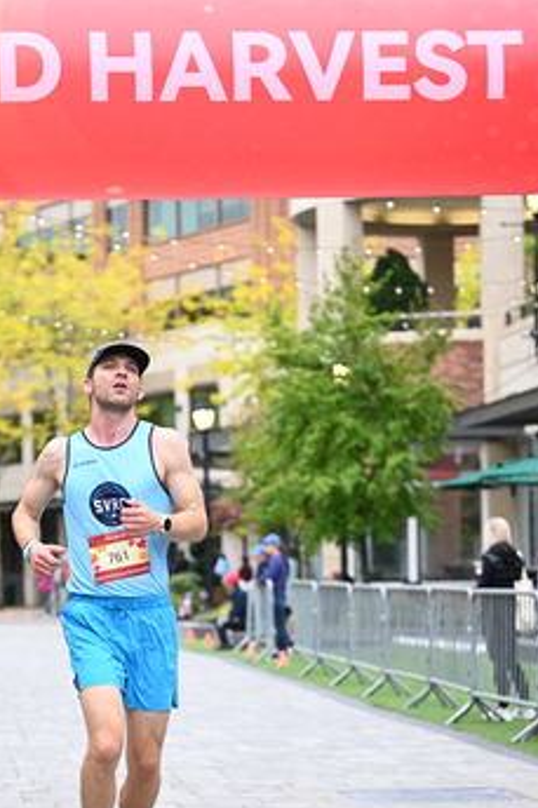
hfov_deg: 12.2
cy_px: 599
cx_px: 147
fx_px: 2513
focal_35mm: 112
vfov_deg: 18.2
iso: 1250
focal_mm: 70
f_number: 2.8
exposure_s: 1/1250
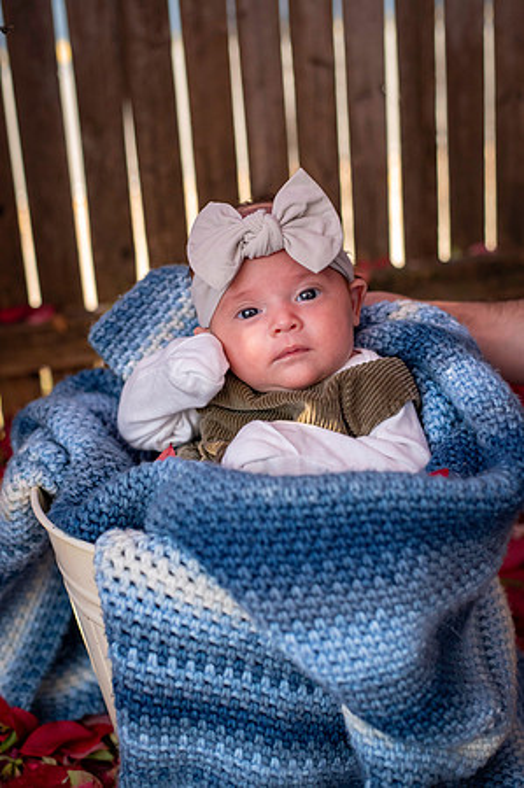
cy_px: 394
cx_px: 262
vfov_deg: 39.6
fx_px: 1094
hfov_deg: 26.9
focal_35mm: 50
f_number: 3.2
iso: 3200
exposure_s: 1/2500
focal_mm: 50
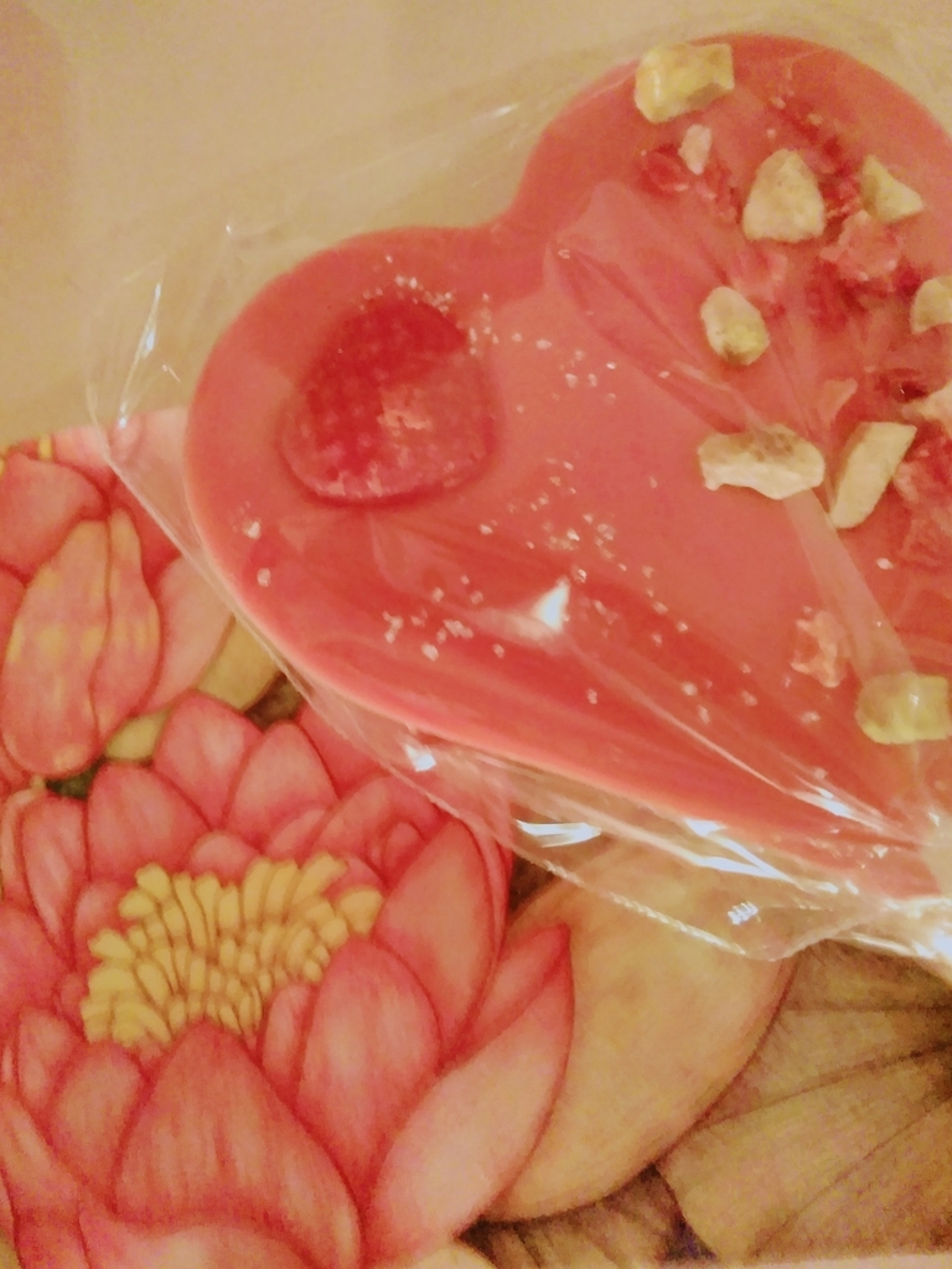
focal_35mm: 26
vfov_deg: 67.3
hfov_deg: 53.1
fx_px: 953
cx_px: 476
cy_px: 634
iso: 1128
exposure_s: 1/20
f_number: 2.2
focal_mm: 3.46
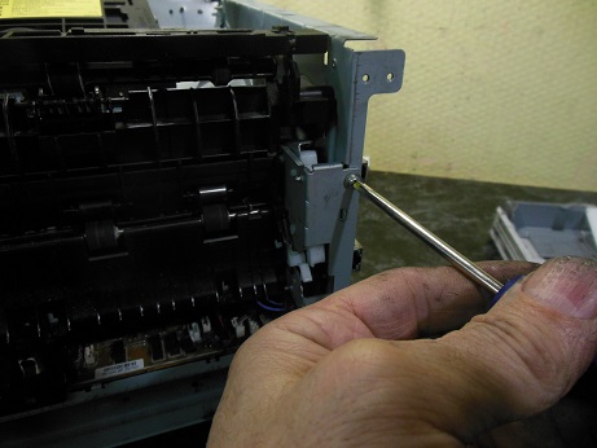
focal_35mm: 25
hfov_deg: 69.4
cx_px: 298
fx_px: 431
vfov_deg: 54.9
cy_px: 224
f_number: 3.2
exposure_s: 1/80
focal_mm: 4.5
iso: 400
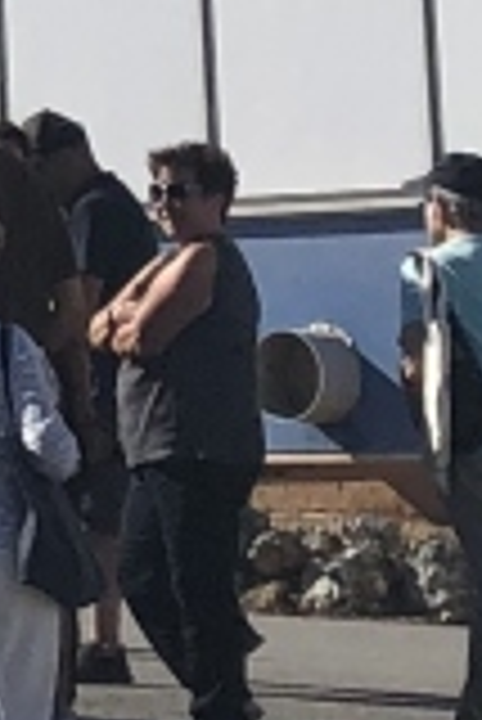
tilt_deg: +14.0
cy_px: -832
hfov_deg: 4.6
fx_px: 5831
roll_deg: -0.1
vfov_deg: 6.8
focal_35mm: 291
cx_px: -559
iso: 20
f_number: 1.8
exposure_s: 1/3436
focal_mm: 3.99
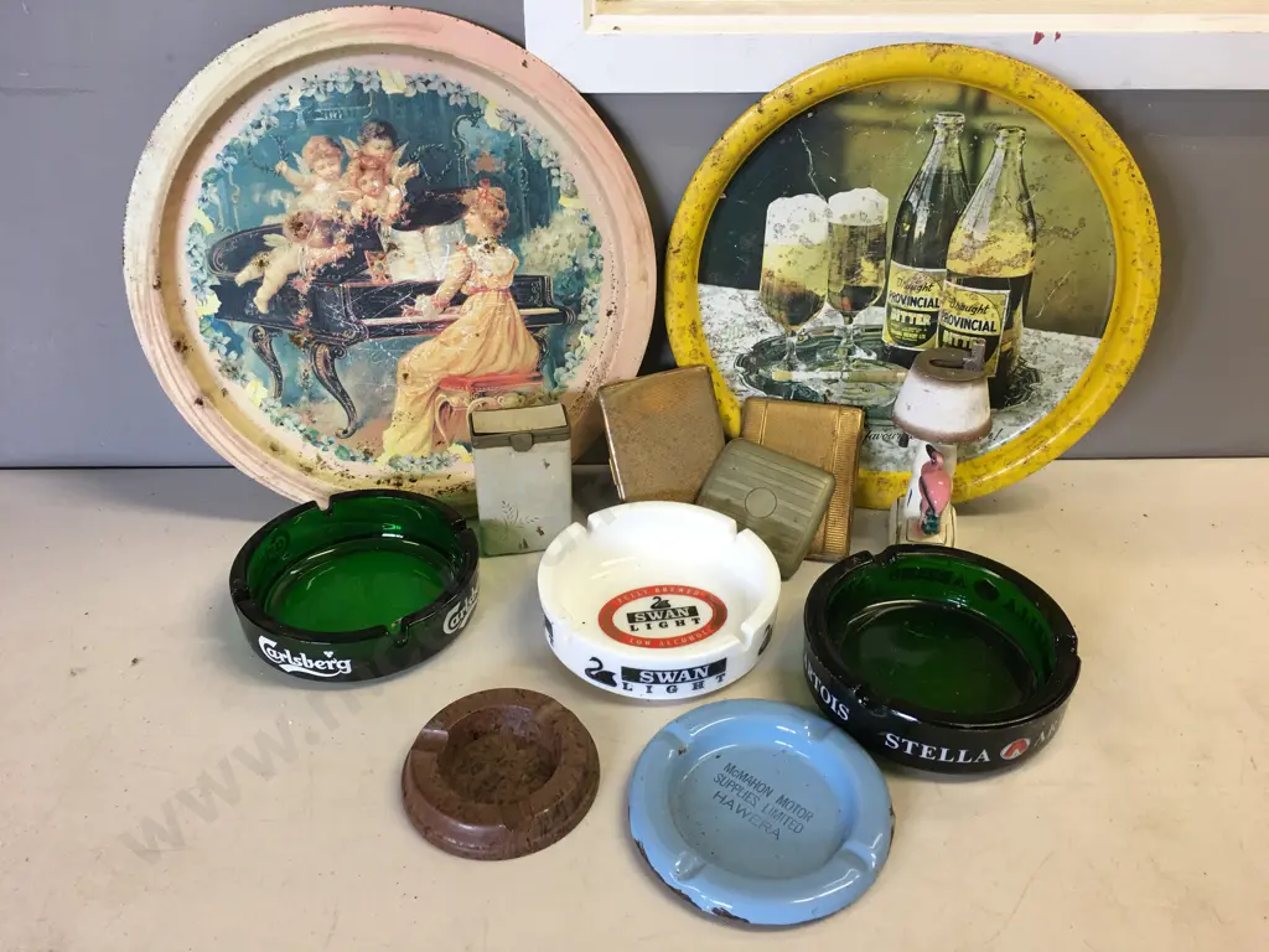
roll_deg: -0.4
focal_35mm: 29
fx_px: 1063
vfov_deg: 48.2
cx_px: 634
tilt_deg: -31.9
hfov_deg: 61.7
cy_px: 476
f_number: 2.2
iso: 40
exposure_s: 1/33
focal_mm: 4.15
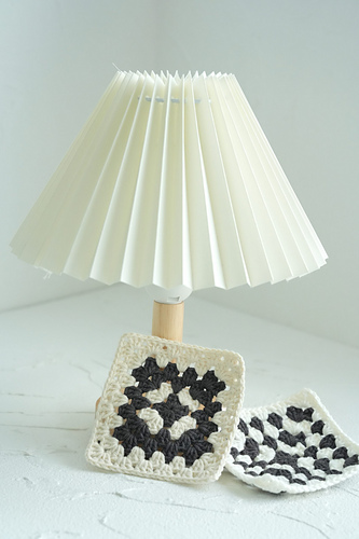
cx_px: 180
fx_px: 1048
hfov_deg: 19.4
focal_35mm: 70
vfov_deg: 28.9
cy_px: 270
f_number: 7.1
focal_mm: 70
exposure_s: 1/500
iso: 3200
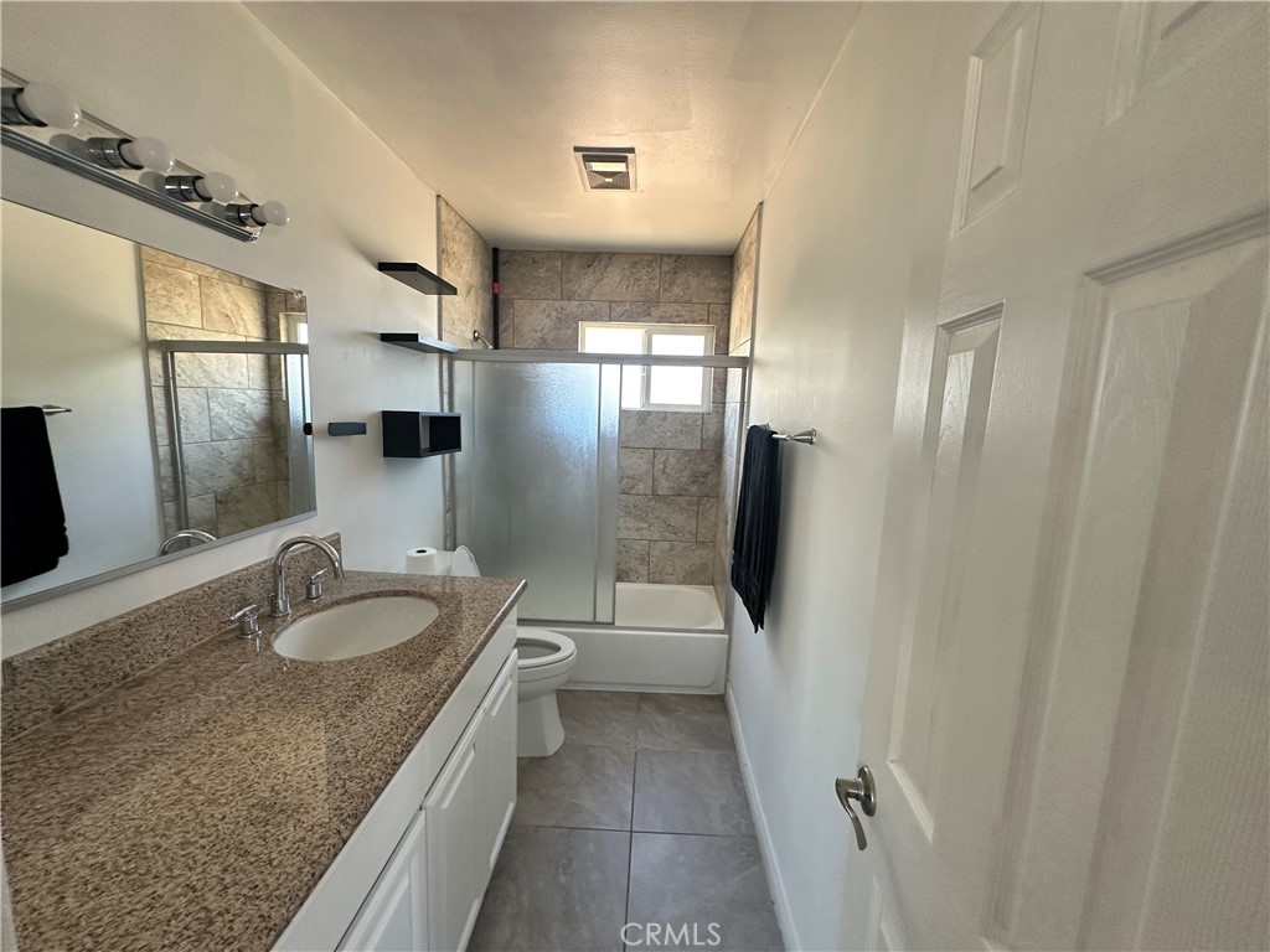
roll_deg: -2.6
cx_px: 635
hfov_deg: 102.1
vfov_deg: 85.7
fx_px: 514
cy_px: 476
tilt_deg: -6.8
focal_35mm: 14
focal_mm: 2.22
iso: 160
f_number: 2.2
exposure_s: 1/60
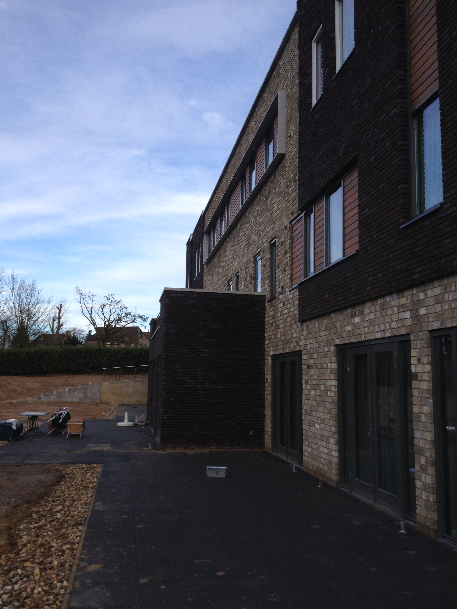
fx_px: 616
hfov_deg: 40.7
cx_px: 228
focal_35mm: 35
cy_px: 304
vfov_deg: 52.6
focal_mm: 4.28
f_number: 2.4
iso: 50
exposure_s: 1/657
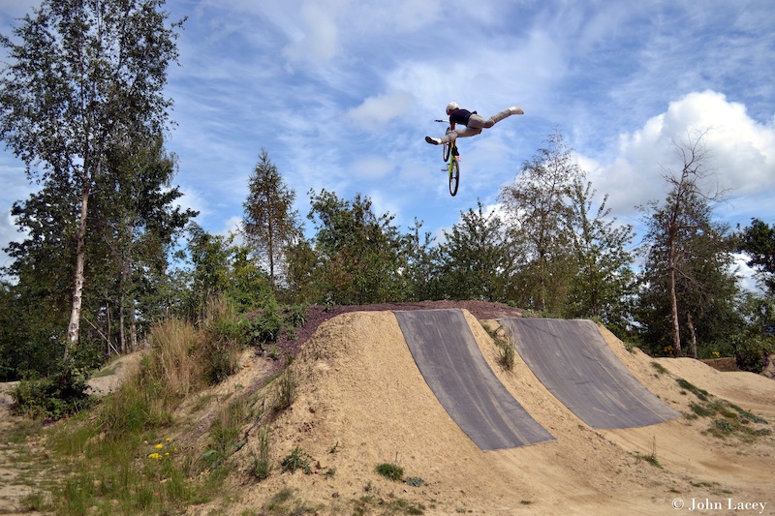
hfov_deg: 57.2
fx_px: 710
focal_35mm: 33
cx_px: 388
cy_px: 258
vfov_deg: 40.0
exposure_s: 1/1000
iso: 100
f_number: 3.8
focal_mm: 22
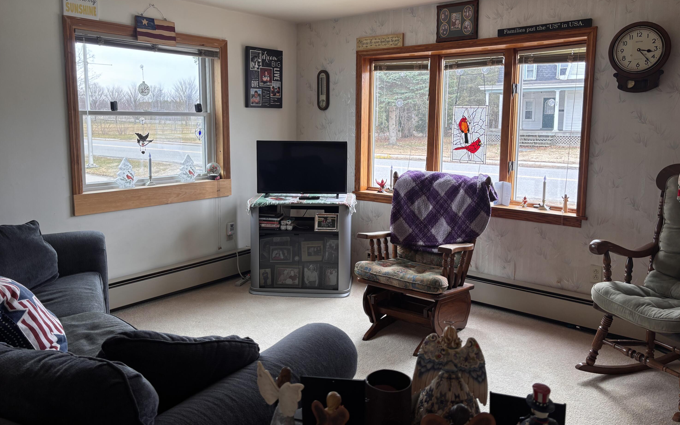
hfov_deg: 66.5
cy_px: 179
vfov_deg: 44.4
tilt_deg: -6.6
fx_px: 519
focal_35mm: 28
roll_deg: -1.1
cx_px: 338
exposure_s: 1/120
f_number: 1.6
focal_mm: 5.96
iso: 64
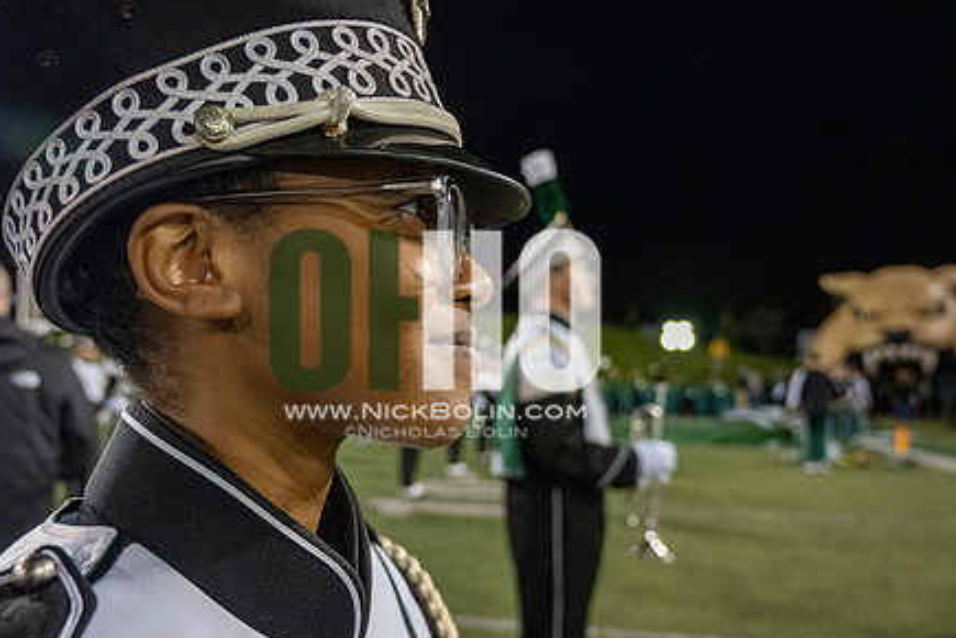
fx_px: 850
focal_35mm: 32
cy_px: 333
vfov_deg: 41.1
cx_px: 435
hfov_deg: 58.6
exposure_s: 1/500
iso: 2500
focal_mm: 24
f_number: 4
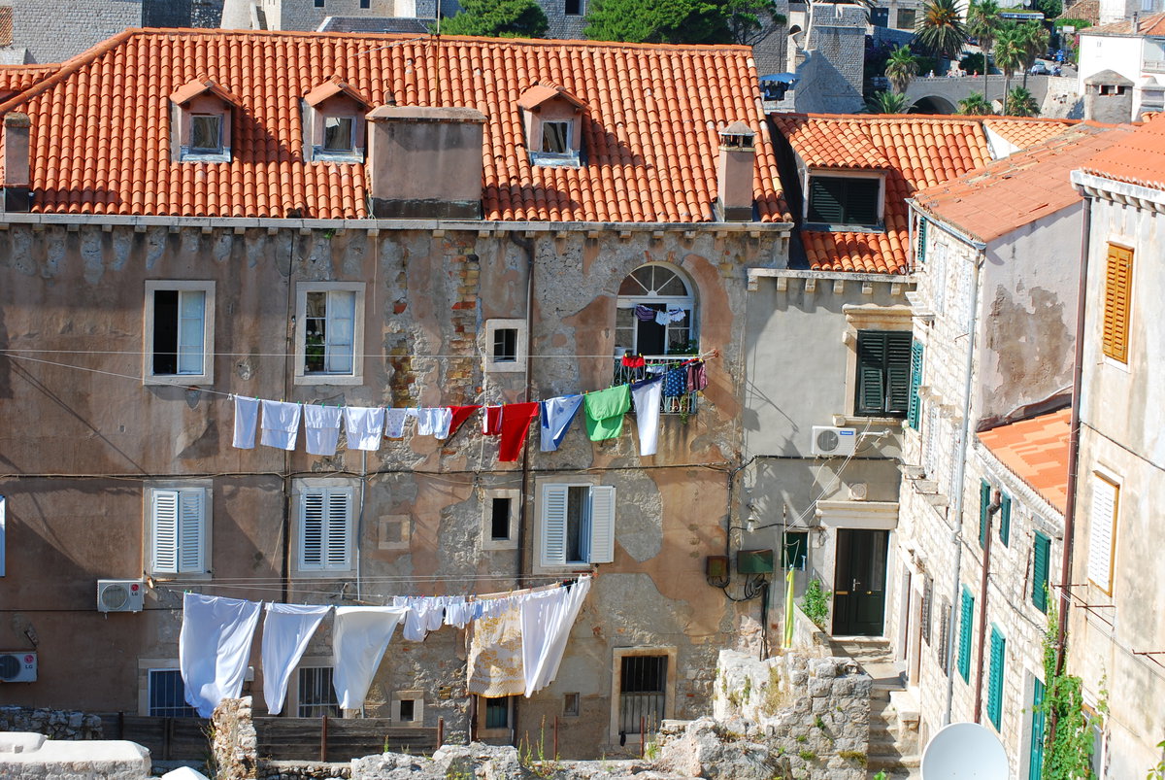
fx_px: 2673
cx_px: 582
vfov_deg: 16.6
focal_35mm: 82
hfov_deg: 24.6
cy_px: 390
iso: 100
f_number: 8
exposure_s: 1/250
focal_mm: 55
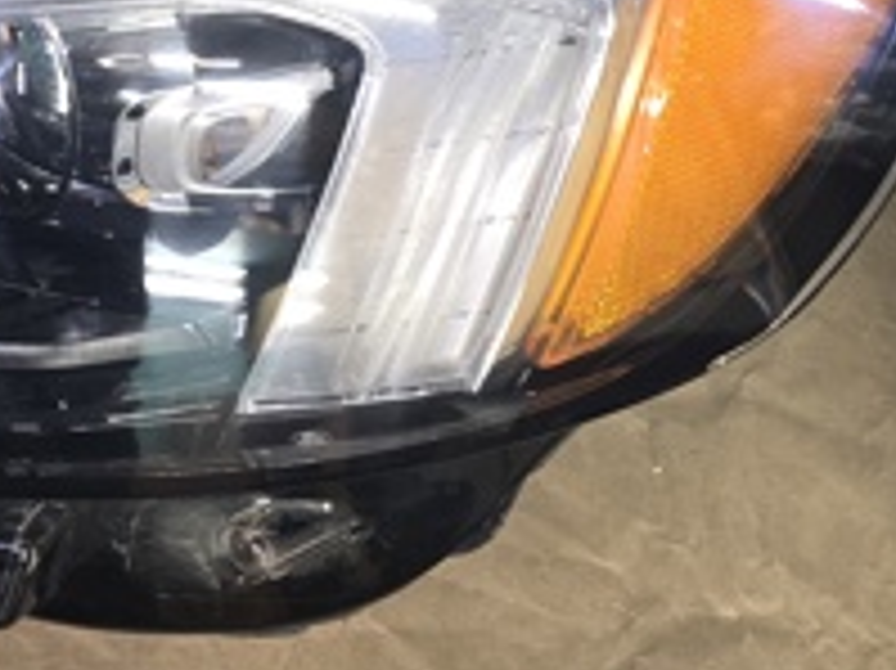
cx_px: -212
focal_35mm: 74
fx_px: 1914
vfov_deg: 19.3
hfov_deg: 23.7
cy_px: 9
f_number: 1.7
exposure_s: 1/25
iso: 125
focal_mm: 6.3
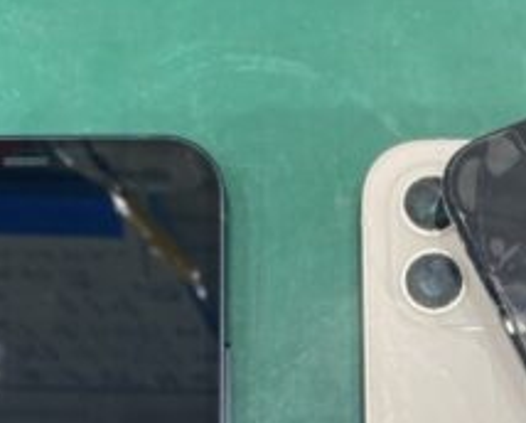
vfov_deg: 20.1
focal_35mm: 71
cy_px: 524
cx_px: 403
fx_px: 1107
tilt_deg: -84.8
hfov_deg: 26.3
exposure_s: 1/100
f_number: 1.8
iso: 125
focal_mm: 4.25
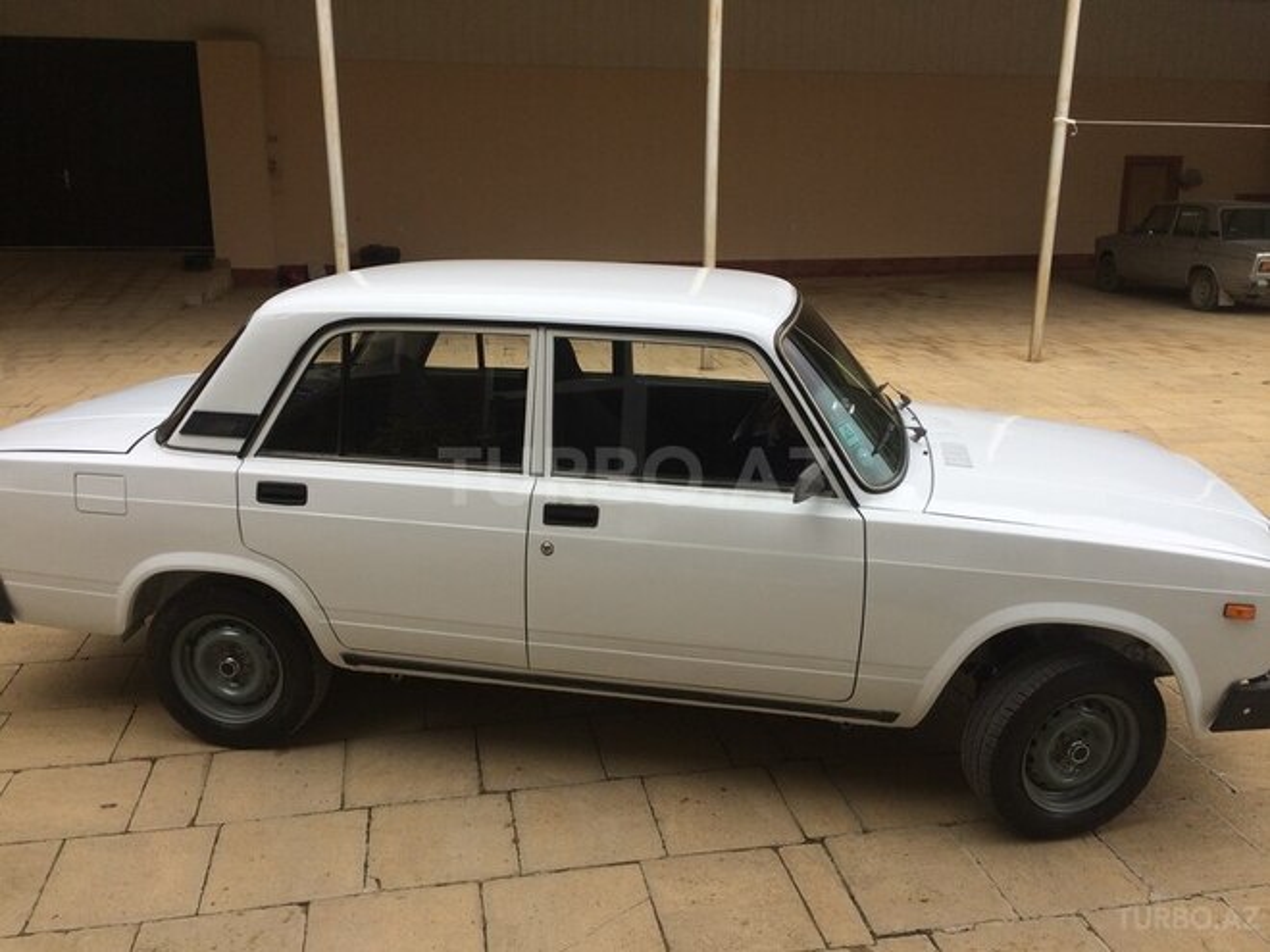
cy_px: 476
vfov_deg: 48.2
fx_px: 1064
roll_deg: -0.7
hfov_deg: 61.7
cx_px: 635
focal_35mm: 29
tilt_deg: -13.1
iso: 32
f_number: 2.2
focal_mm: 4.15
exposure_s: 1/466
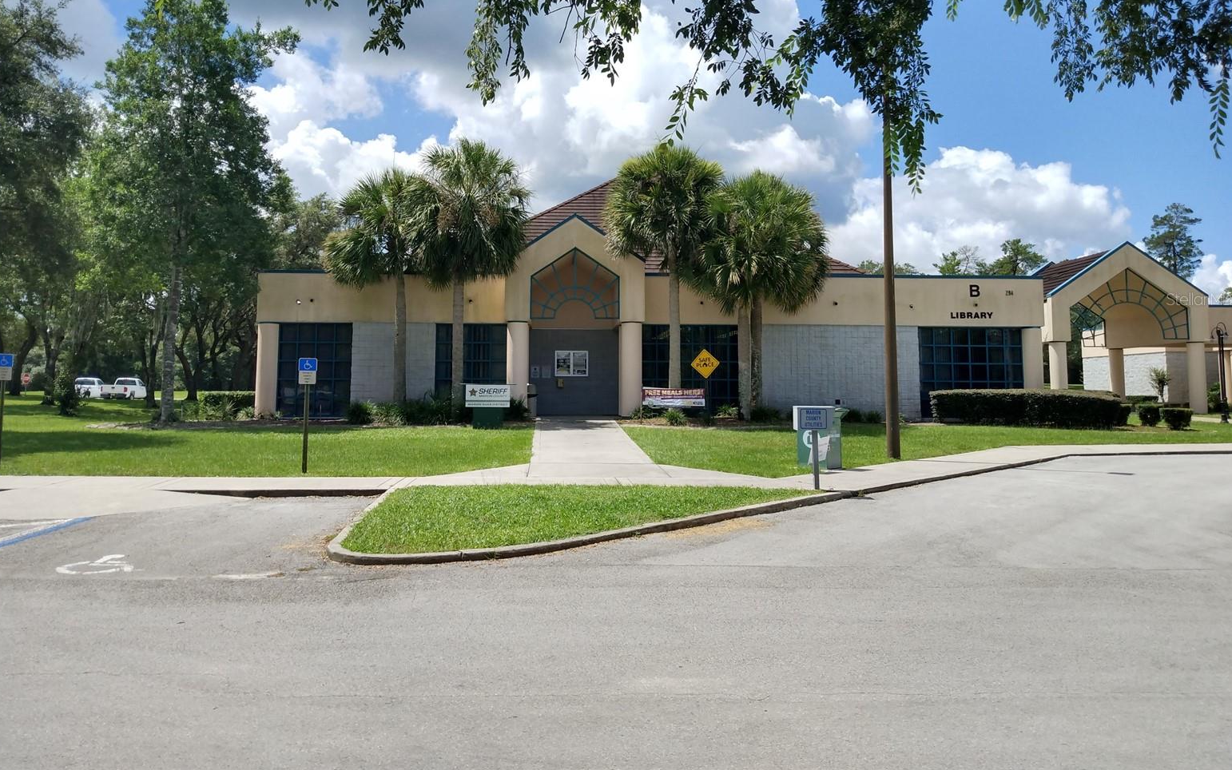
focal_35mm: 22
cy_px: 299
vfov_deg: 54.6
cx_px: 602
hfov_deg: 79.6
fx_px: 739
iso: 100
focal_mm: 3.54
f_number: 2
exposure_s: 1/1841
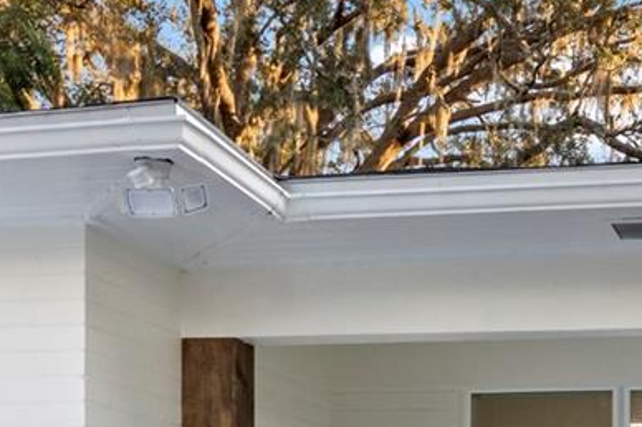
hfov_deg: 28.2
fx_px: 1213
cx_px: 611
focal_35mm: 68
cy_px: 515
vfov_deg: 18.9
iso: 200
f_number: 9
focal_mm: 11
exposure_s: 1/13
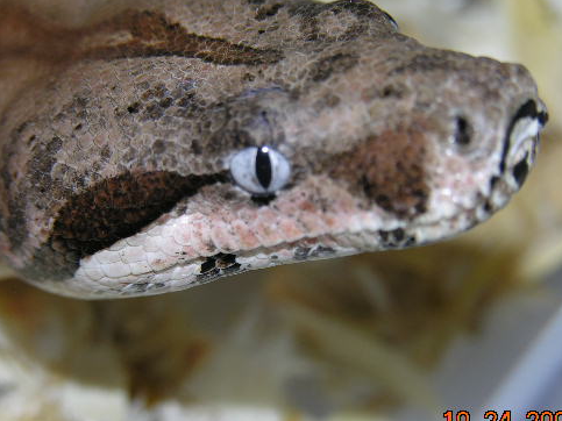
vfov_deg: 7.1
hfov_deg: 9.5
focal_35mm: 208
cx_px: 258
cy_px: 200
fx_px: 3376
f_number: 3.9
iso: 50
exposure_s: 1/120
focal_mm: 40
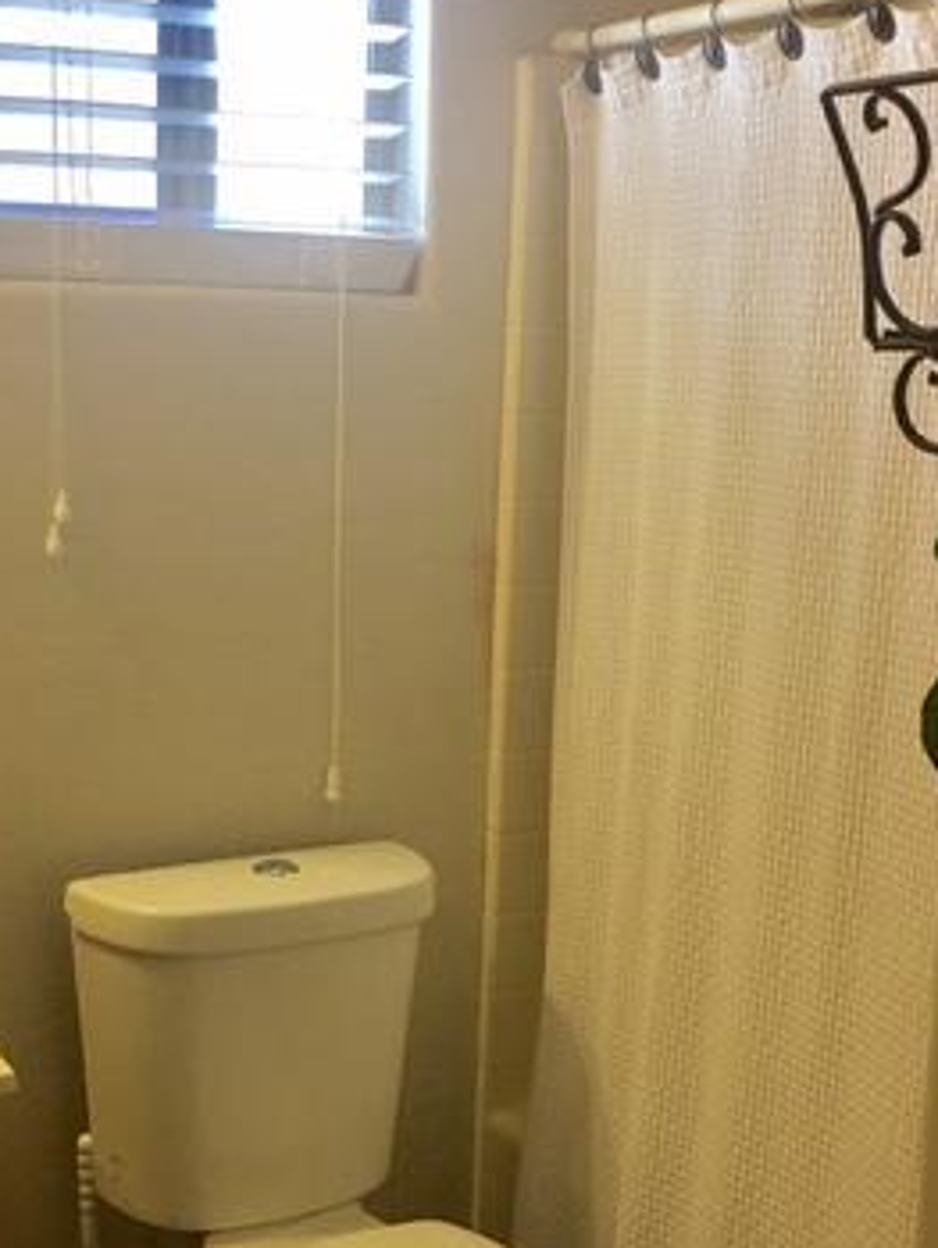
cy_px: 688
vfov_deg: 36.1
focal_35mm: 53
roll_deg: -1.4
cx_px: 385
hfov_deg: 27.5
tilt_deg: -9.7
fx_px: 1913
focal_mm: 4.15
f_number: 2.2
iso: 40
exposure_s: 1/15
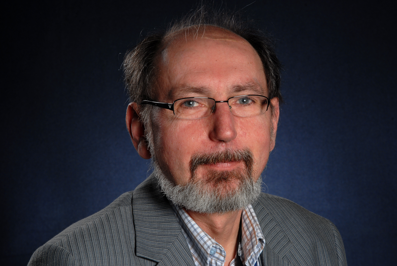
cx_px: 198
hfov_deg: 10.1
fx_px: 2236
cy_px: 133
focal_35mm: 202
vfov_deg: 6.8
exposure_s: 1/125
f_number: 16
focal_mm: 135
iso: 160
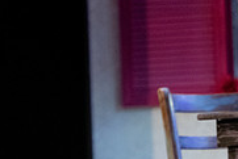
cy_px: -32
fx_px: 2653
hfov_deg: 5.1
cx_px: 316
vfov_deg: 3.4
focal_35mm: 401
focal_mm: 125
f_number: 3.5
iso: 2500
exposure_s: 1/400
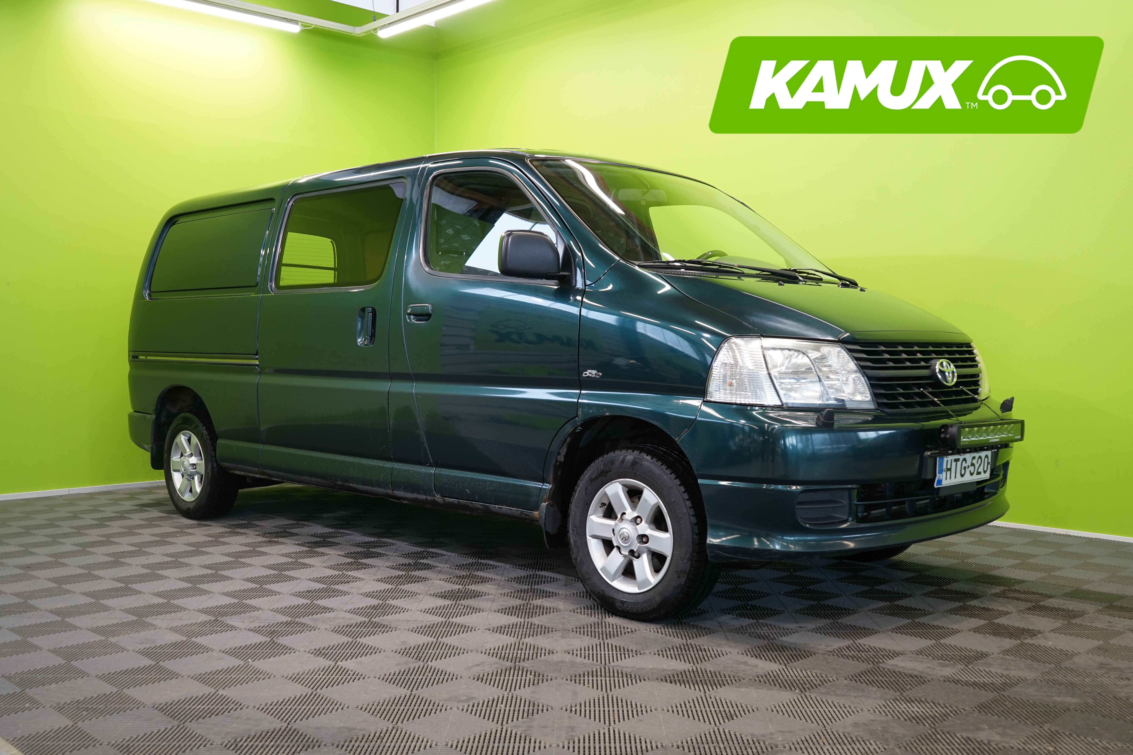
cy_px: 378
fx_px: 1070
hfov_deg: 55.8
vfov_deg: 38.9
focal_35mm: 34
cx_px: 566
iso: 500
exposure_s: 1/25
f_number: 5.6
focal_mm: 34
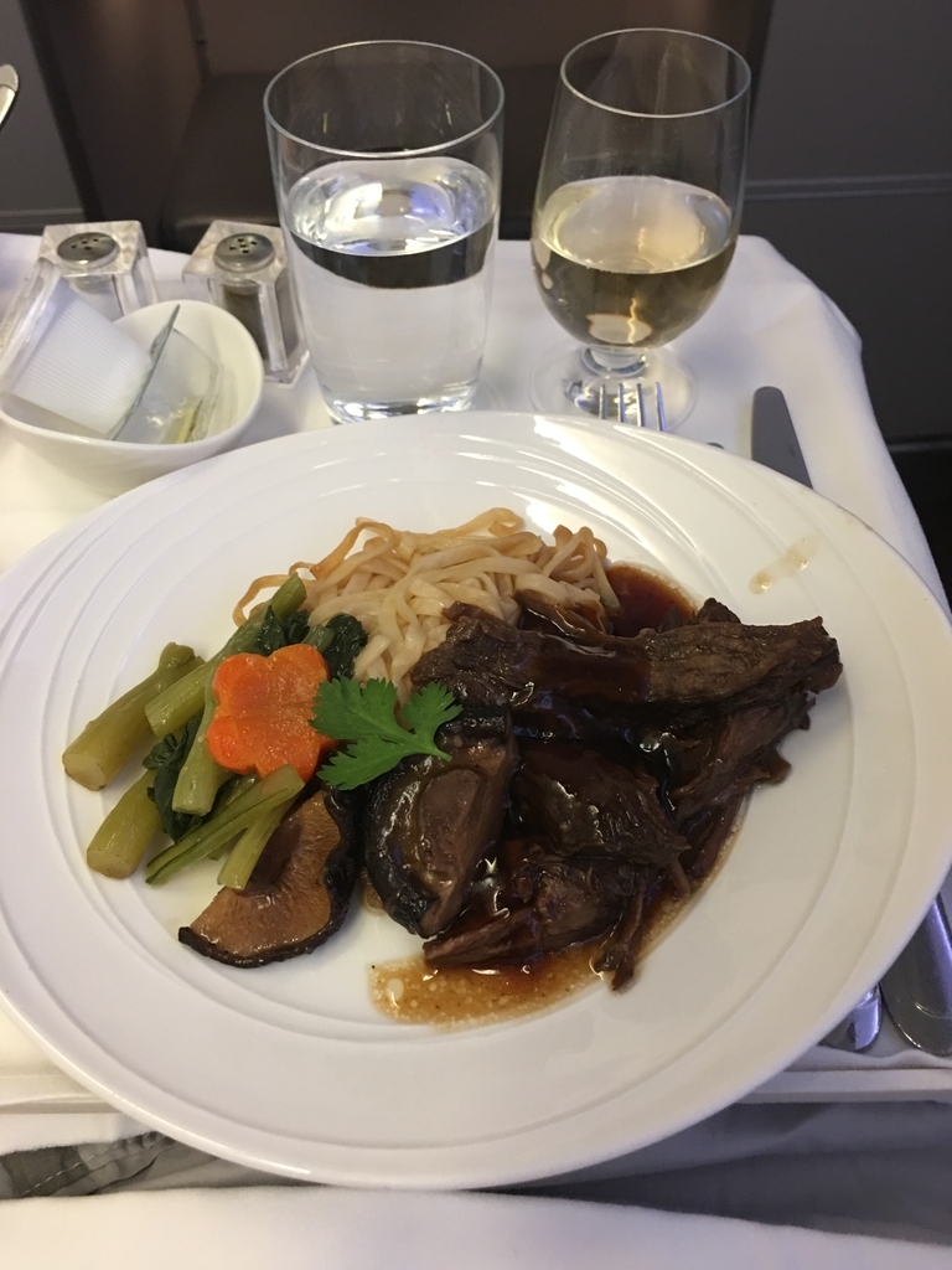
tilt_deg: -47.3
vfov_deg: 61.7
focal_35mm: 29
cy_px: 635
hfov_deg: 48.2
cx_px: 476
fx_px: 1063
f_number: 2.2
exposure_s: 1/10
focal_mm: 4.15
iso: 100
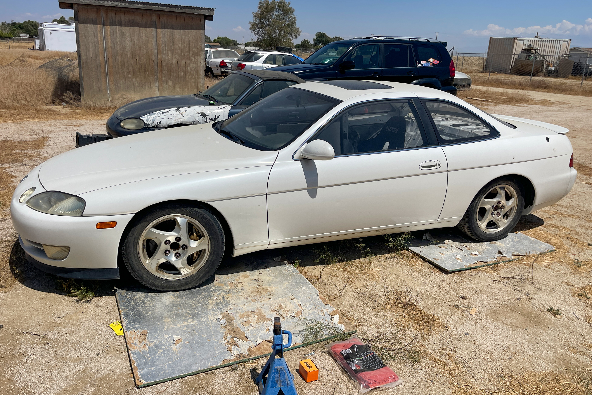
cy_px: 205
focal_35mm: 28
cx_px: 294
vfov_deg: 46.4
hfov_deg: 65.5
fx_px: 460
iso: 50
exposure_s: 1/15152
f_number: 1.6
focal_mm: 5.1
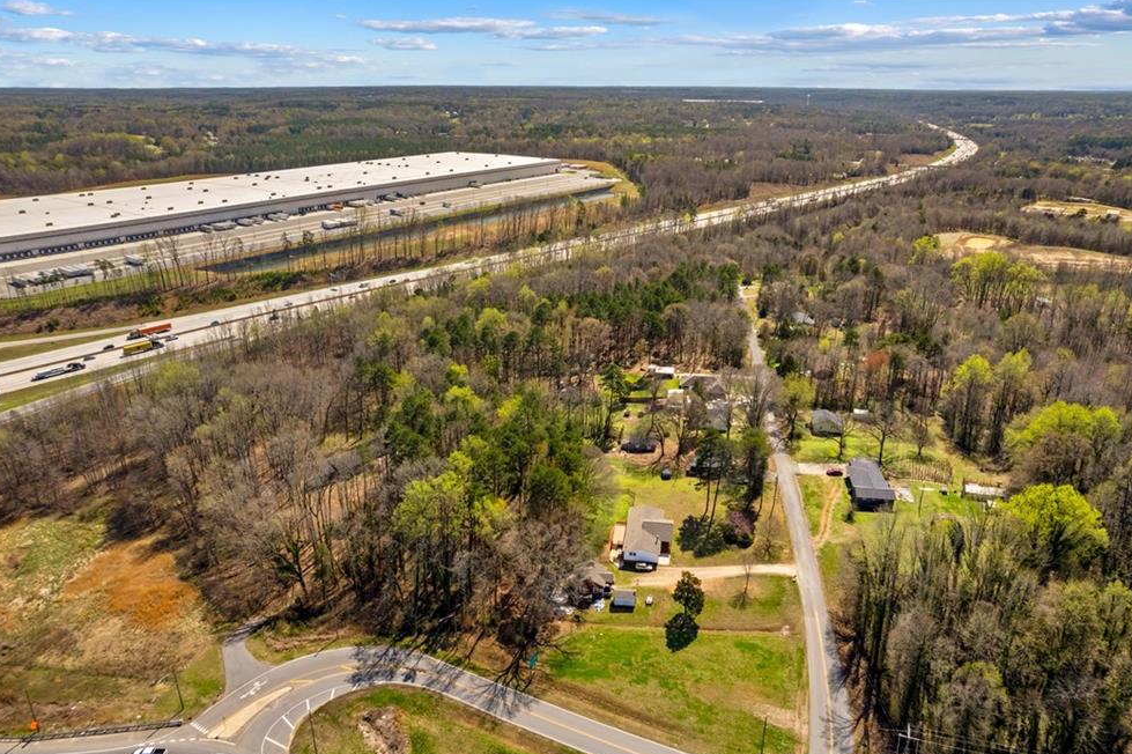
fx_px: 723
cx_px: 568
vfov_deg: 55.1
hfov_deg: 76.1
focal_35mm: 23
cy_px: 388
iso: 150
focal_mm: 8.38
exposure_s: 1/1250
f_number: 2.8
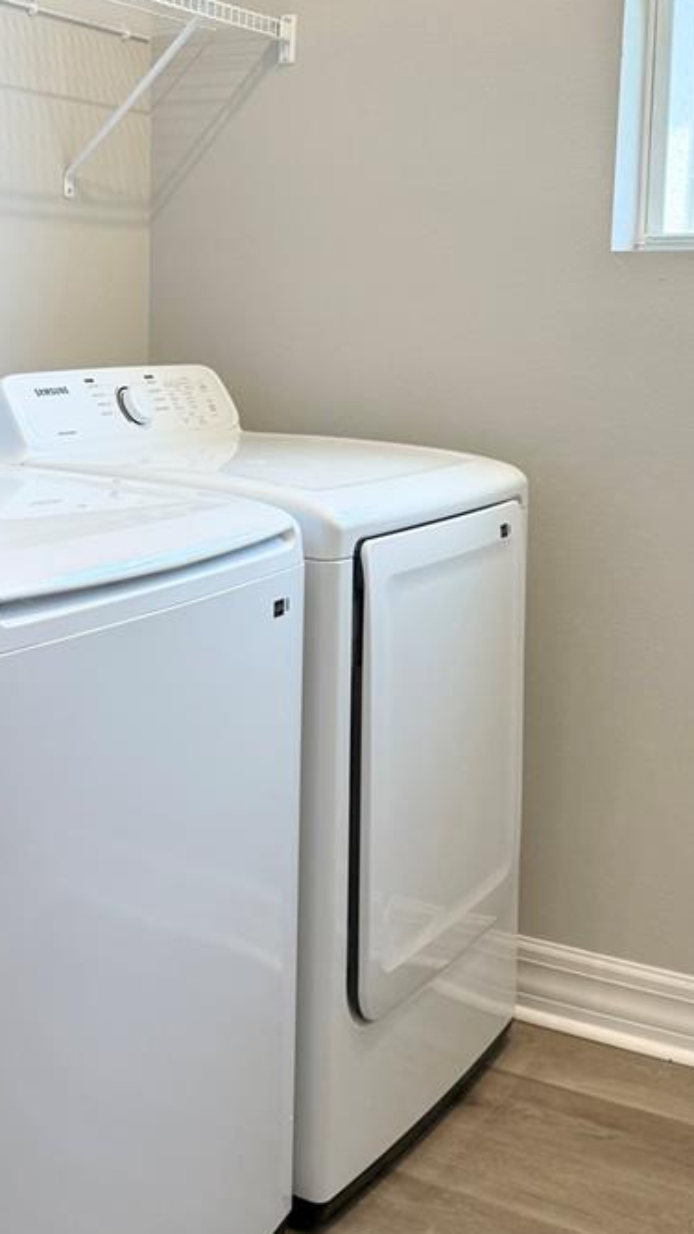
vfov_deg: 43.3
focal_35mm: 47
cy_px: 445
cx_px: 190
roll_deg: -2.1
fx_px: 1537
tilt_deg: -4.9
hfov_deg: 25.2
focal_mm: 6.76
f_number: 1.78
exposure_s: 1/230
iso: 125
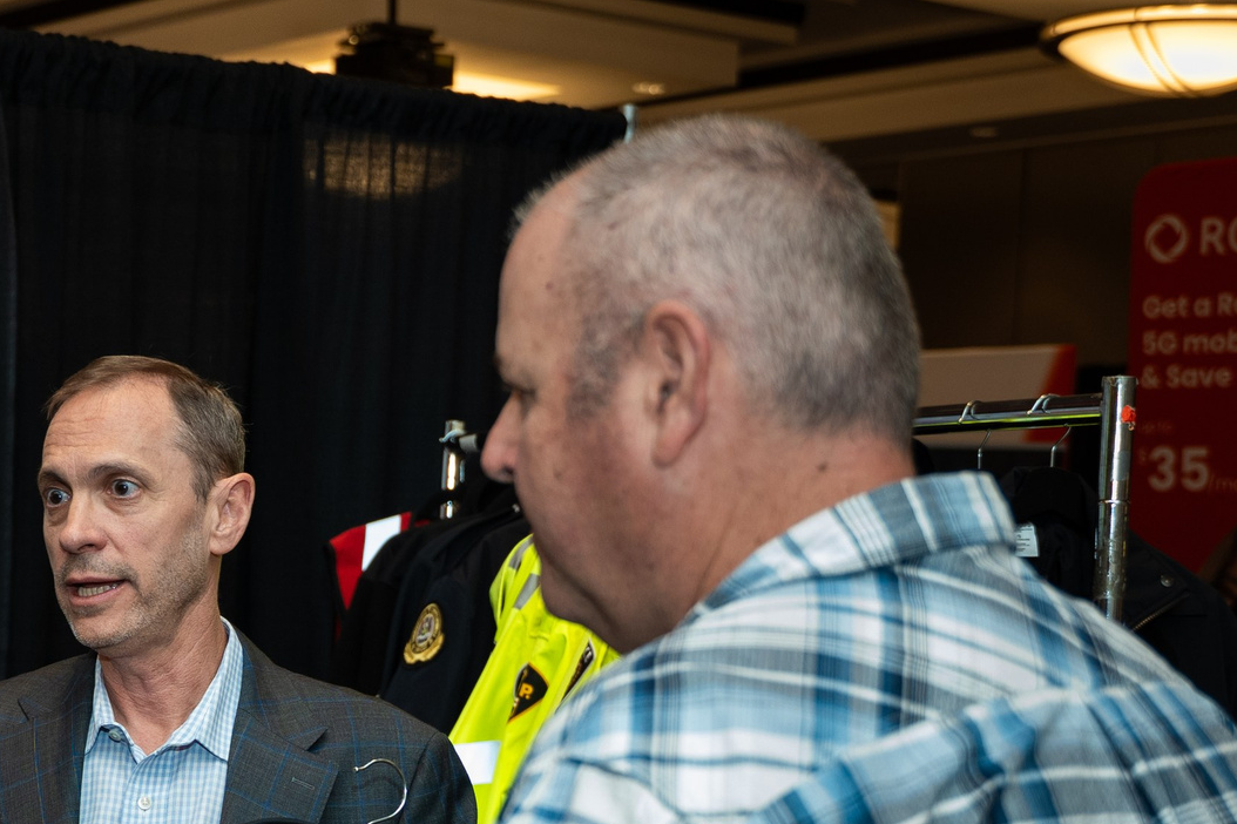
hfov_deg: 22.5
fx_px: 3023
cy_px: 737
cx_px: 96
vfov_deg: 15.3
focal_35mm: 88
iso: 800
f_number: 2.8
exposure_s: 1/160
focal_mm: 31
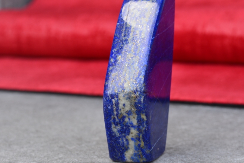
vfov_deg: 6.3
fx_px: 1483
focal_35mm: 219
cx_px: 154
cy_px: 71
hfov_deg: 9.4
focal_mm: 105
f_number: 10
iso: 200
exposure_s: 1/80
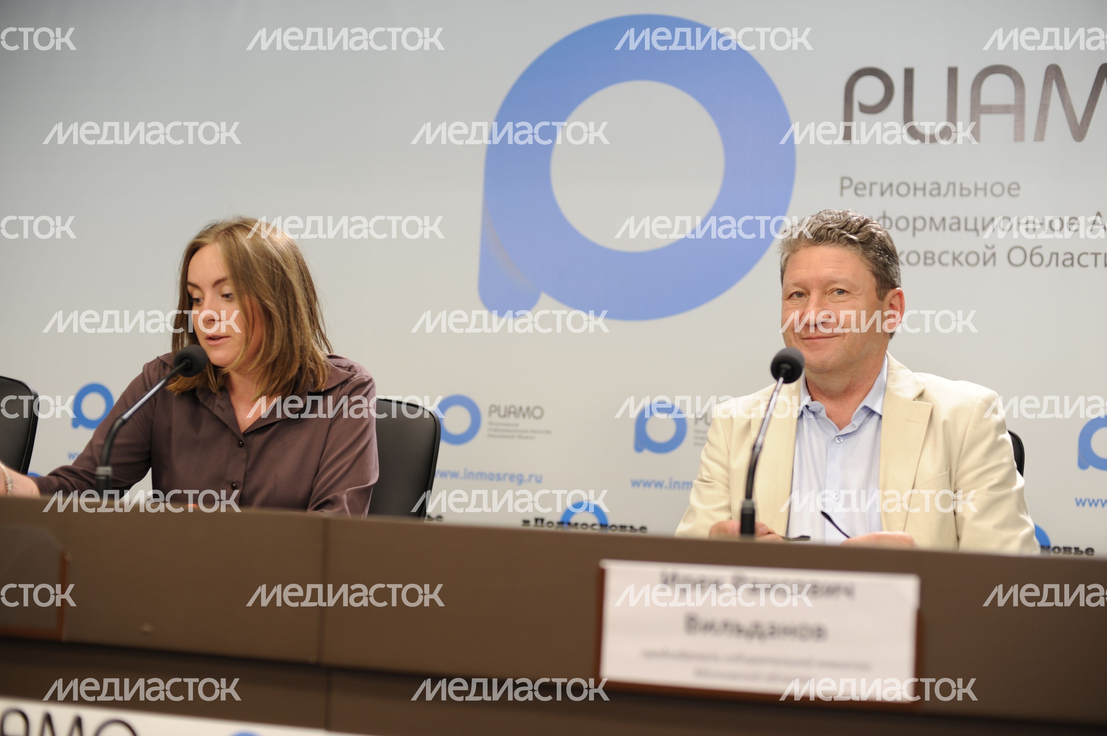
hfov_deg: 39.6
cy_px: 368
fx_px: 1537
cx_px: 554
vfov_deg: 27.0
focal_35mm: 50
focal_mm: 50
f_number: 2.5
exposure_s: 1/125
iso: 400
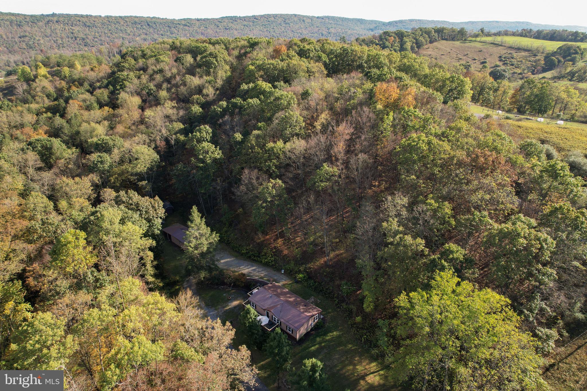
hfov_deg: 78.6
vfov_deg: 57.2
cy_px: 196
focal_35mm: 22
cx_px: 294
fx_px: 359
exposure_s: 1/640
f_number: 2.8
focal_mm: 8.38
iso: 120
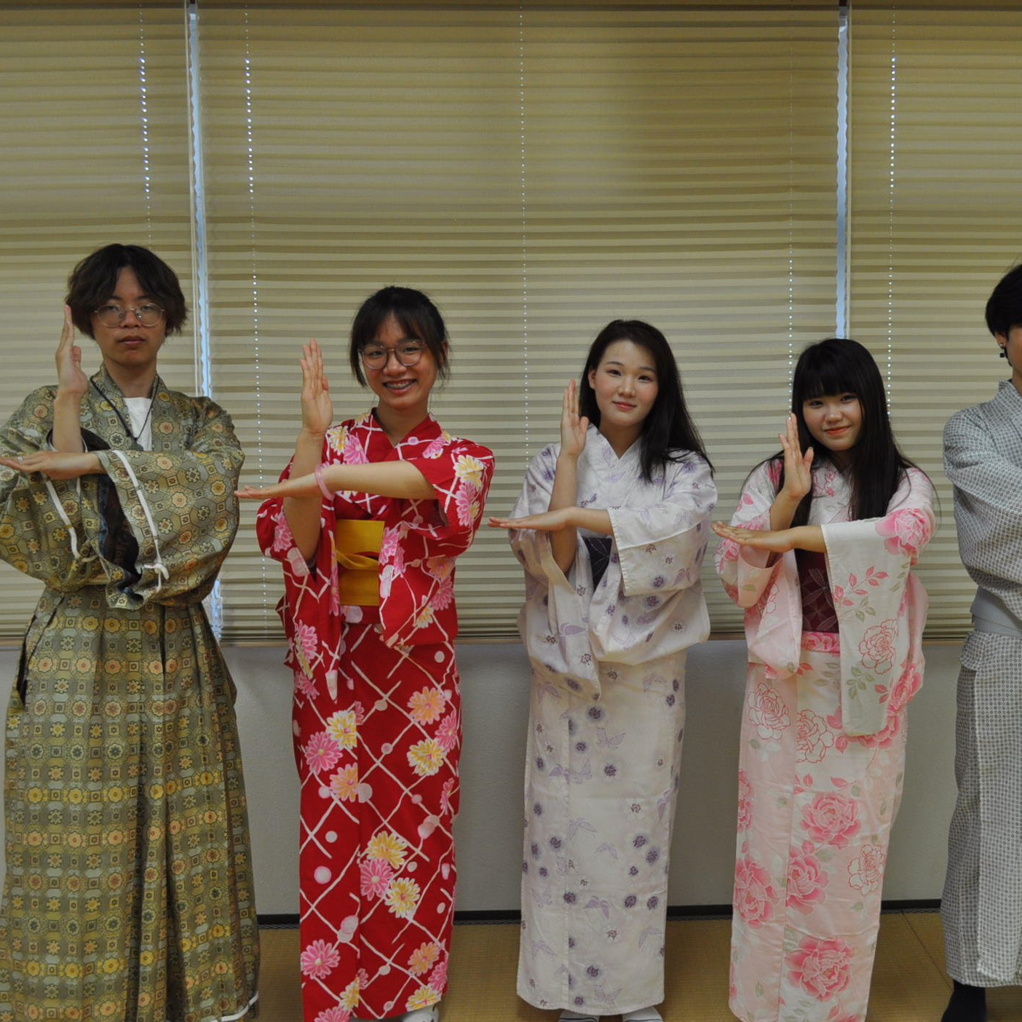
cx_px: 620
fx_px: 1169
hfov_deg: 46.9
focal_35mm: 35
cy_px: 507
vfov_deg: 47.2
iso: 400
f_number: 5
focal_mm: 18
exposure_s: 1/100
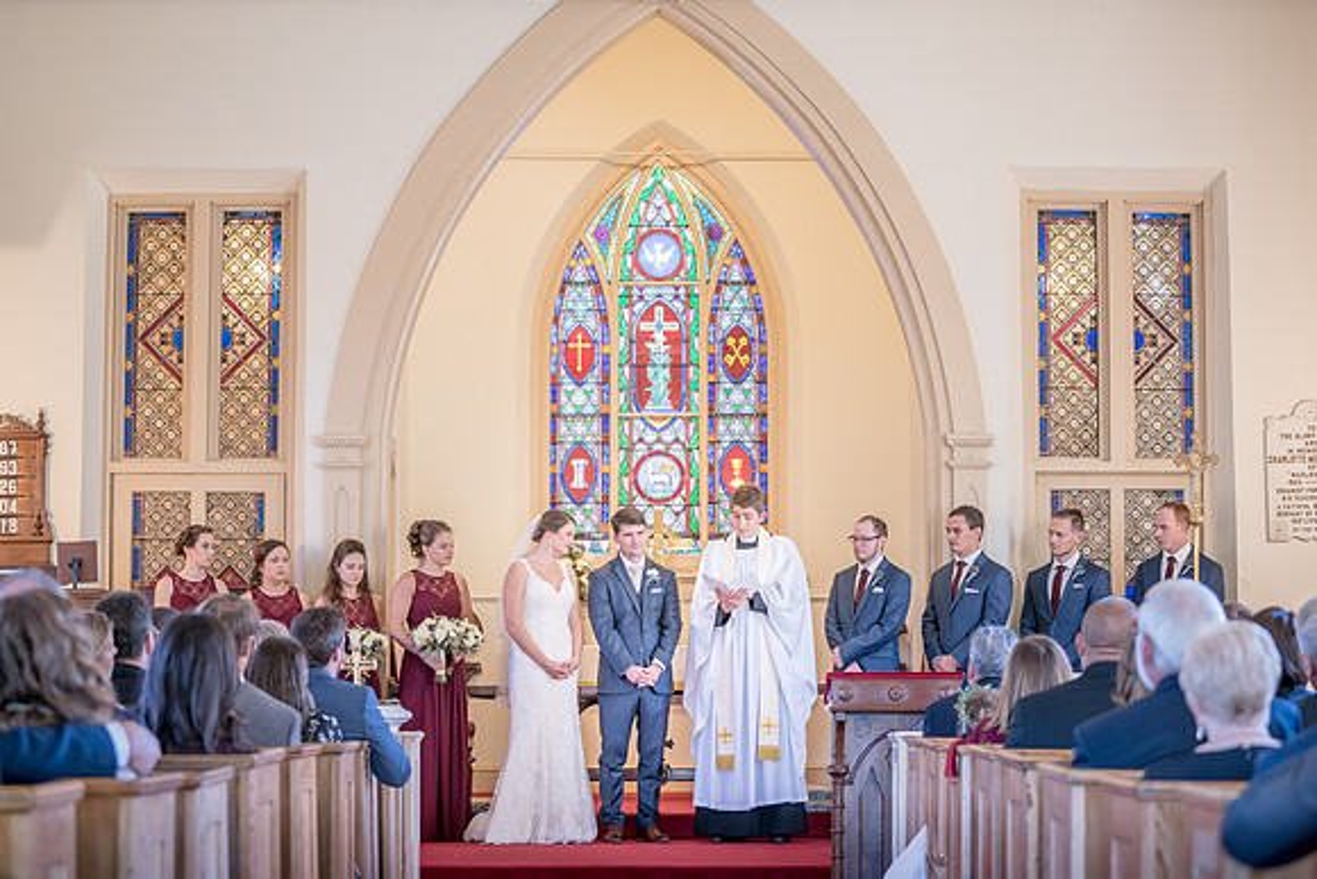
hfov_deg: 25.3
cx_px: 662
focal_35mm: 80
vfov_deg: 17.0
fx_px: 2932
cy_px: 385
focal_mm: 70
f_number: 2.8
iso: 2000
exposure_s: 1/100
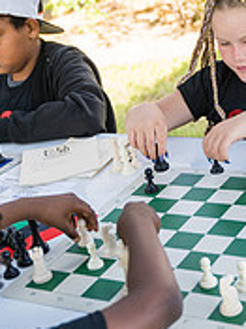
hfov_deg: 18.6
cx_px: 167
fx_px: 749
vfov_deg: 24.7
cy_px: 160
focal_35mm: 79
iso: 200
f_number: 2.8
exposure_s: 1/320
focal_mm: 32
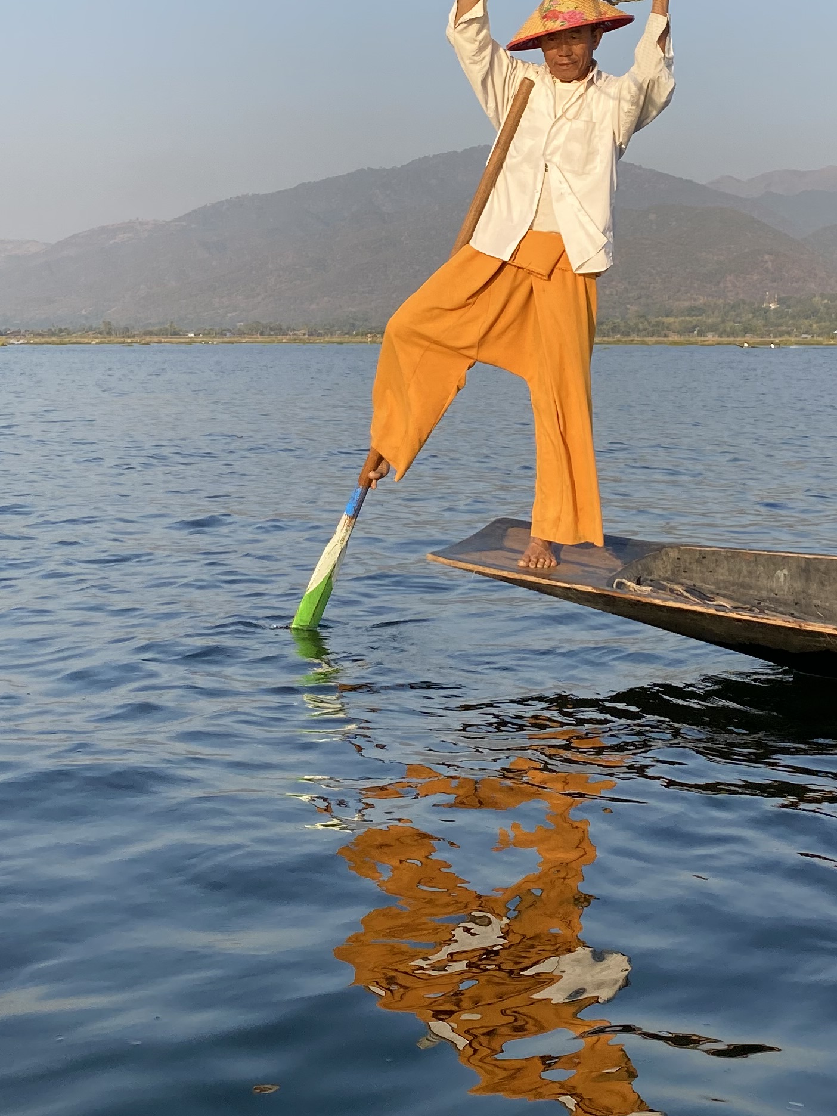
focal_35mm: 56
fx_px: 1805
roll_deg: +0.5
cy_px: 334
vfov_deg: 33.9
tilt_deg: +1.1
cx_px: 510
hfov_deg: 26.0
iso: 32
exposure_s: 1/1318
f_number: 1.8
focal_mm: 4.25
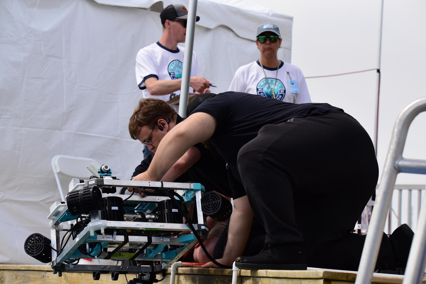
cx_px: 213
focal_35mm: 160
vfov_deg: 8.6
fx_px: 1894
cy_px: 142
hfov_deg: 12.8
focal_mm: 160
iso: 1800
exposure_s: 1/3200
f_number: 9
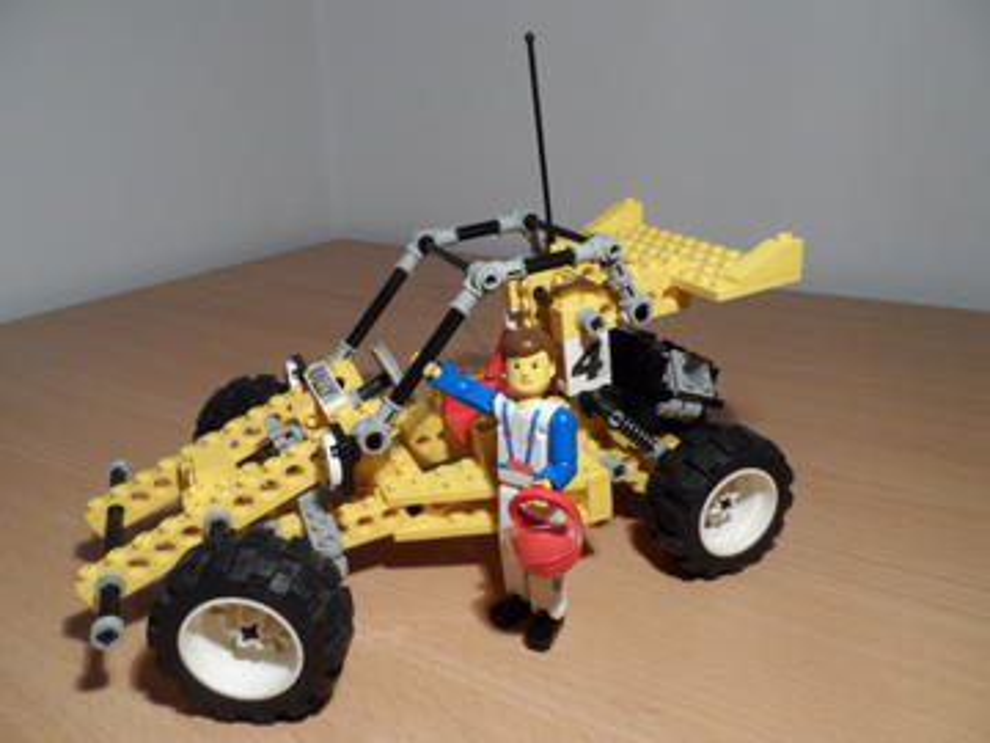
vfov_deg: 56.8
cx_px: 495
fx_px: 686
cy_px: 372
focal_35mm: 24
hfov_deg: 71.6
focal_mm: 4
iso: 200
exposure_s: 1/20
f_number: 3.2
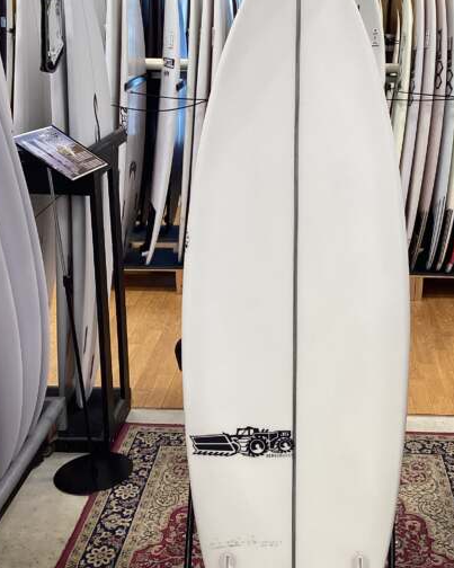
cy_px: 298
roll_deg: -0.8
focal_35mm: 48
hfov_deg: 31.2
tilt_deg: -20.2
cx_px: 304
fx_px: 806
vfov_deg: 38.8
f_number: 2.4
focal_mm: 3.3
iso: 64
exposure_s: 1/50
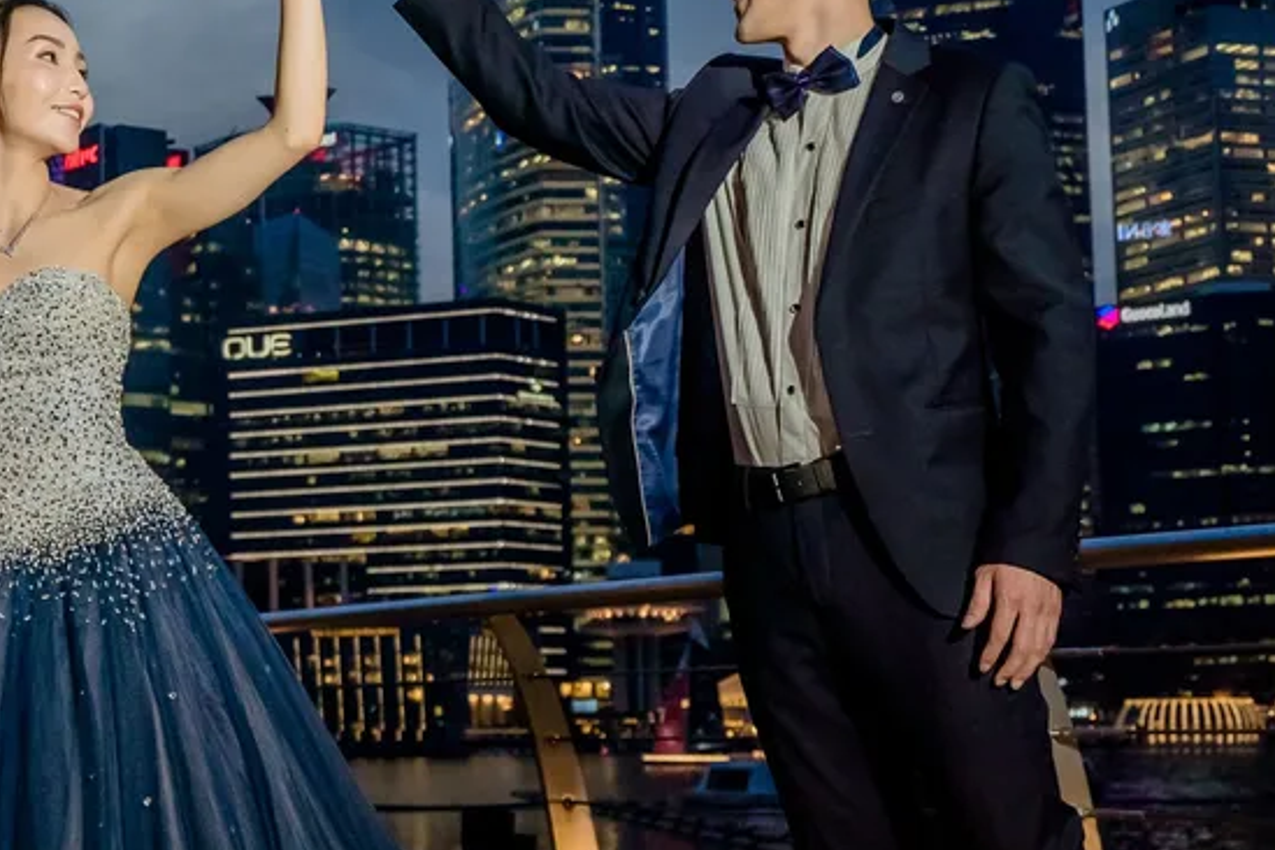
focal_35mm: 79
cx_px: 163
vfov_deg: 17.3
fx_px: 2798
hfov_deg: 25.0
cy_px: 494
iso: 1250
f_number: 4
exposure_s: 1/160
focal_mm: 31
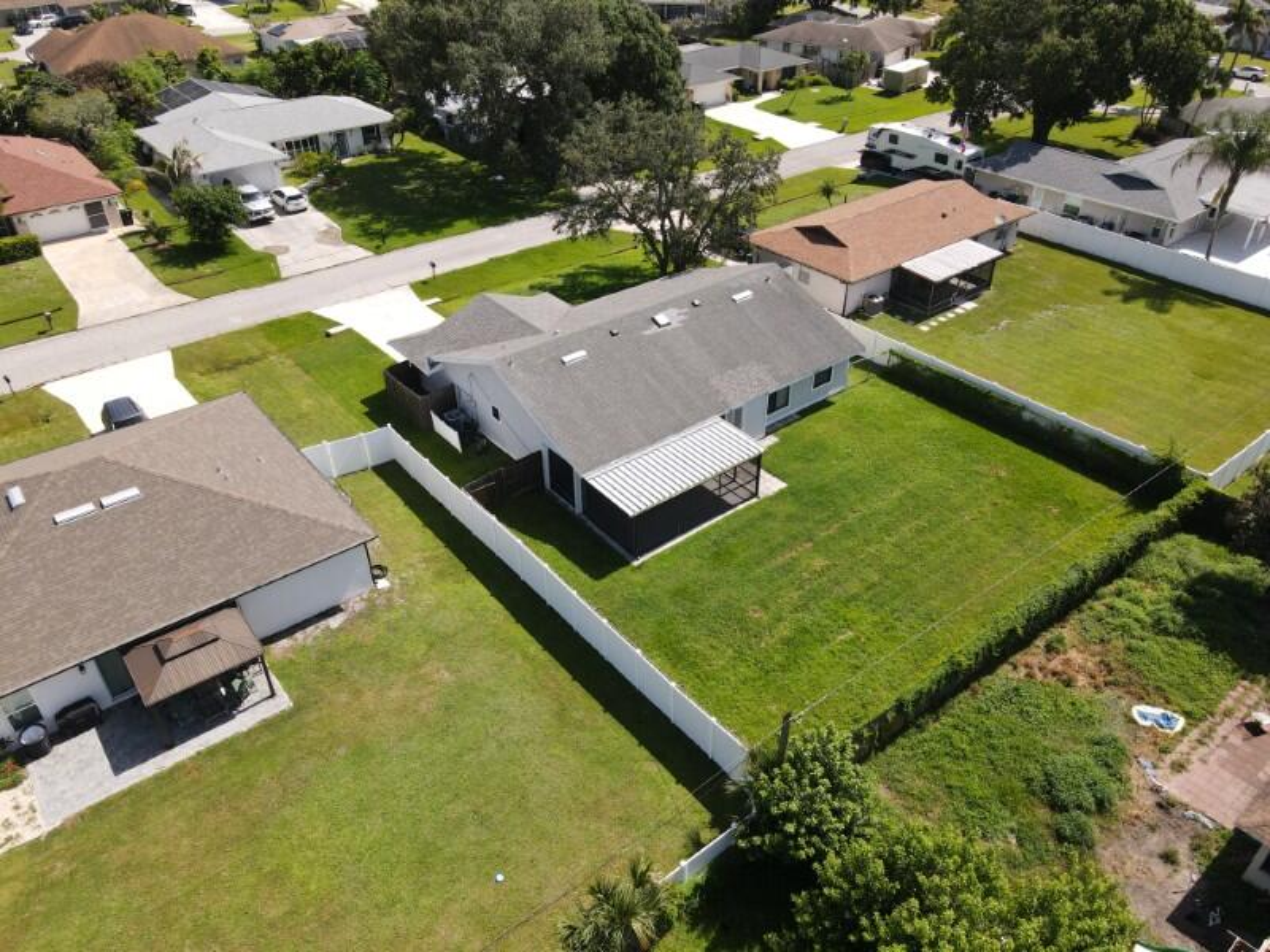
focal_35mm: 24
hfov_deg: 71.6
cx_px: 635
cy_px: 476
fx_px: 881
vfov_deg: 56.8
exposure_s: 1/30
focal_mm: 4.5
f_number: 2.8
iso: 100
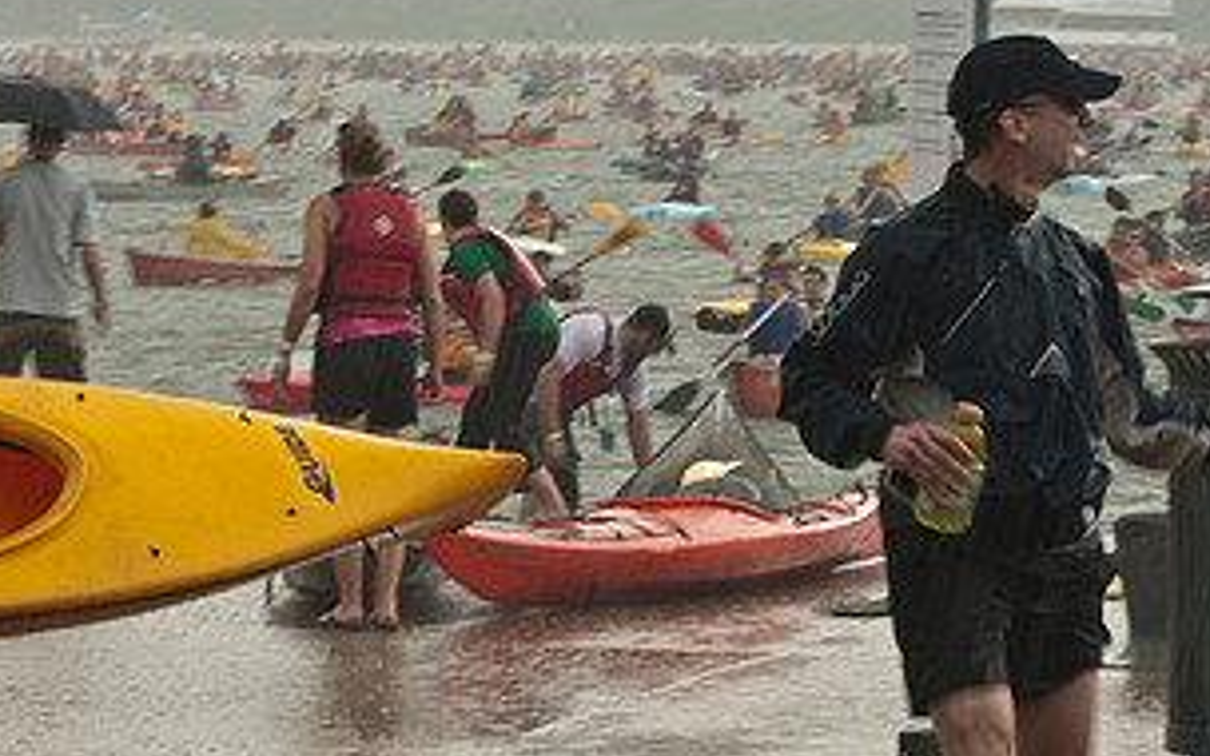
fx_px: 7684
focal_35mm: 233
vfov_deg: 5.6
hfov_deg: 9.0
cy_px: 197
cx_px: 346
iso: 200
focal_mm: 80
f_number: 10
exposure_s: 1/25
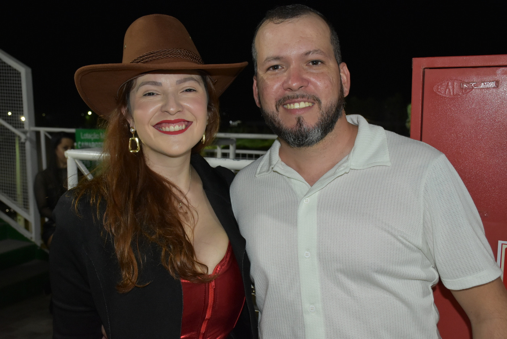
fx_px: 550
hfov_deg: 49.5
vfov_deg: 34.3
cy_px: 170
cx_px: 254
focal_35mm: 39
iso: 1600
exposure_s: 1/60
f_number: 5.6
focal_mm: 26
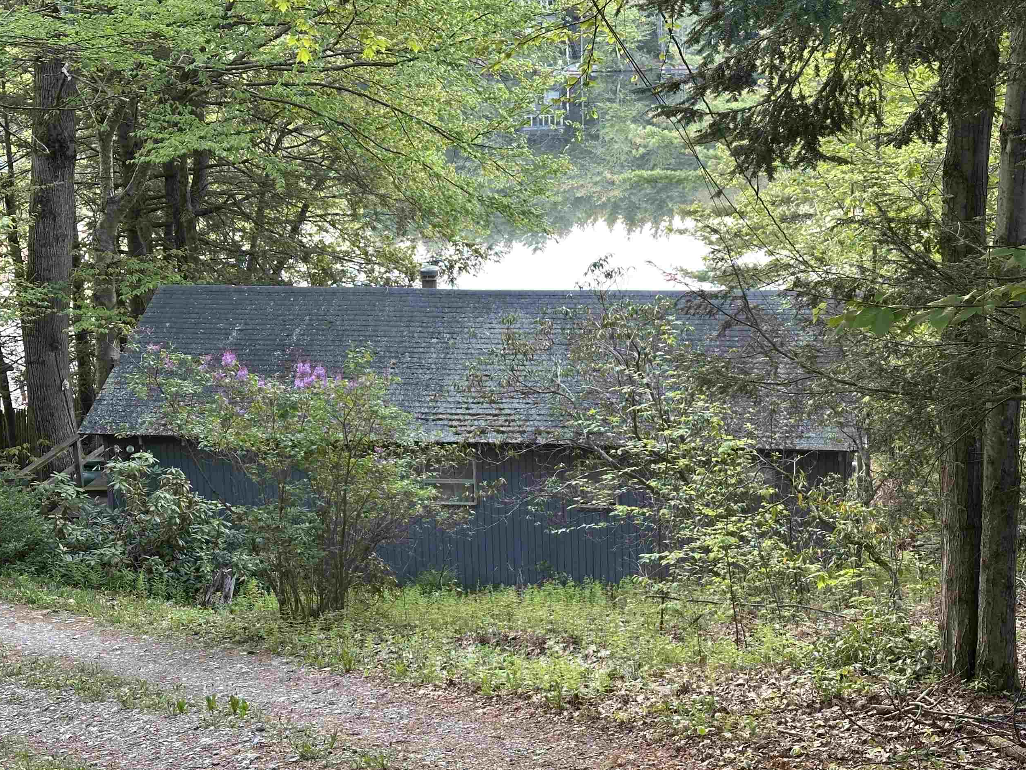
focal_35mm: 59
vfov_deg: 24.8
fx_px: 1749
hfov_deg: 32.7
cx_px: 528
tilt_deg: -14.0
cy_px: 433
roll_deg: +1.1
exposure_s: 1/72
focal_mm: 6.86
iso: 80
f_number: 1.78
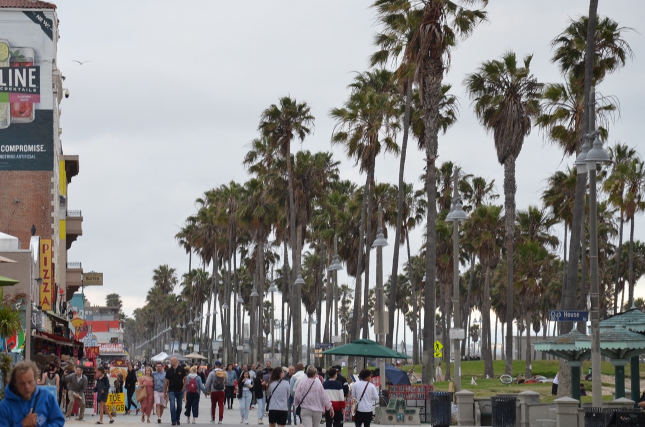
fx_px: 2925
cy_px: 213
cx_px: 235
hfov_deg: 12.6
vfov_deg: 8.3
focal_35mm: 164
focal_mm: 85
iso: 400
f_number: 5.6
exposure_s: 1/100
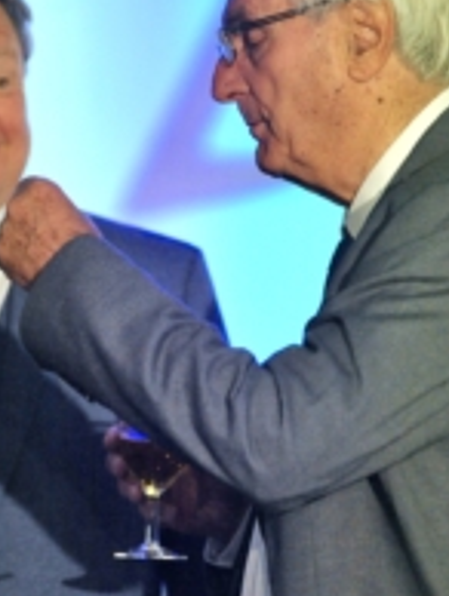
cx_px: 62
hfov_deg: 3.6
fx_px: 7179
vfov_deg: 4.8
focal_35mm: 416
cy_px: 324
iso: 6400
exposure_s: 1/1000
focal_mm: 200
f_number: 2.8
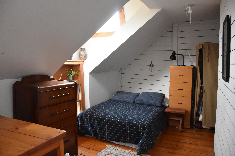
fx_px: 183
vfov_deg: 46.4
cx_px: 114
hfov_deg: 65.5
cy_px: 78
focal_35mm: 28
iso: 2800
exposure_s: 1/60
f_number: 4
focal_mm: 18
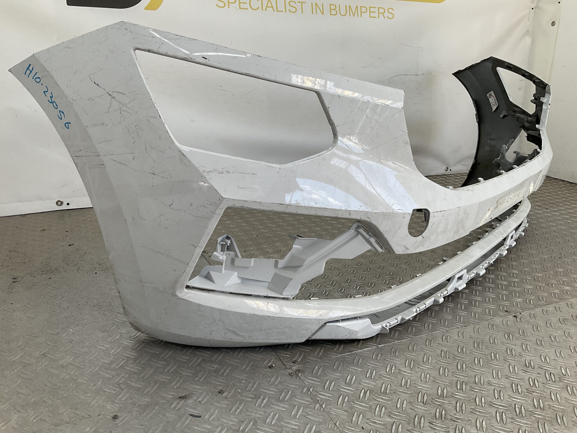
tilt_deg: -18.9
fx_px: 483
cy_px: 216
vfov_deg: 48.2
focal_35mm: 29
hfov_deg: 61.7
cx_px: 288
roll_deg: -3.4
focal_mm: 3
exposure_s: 1/294
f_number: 1.8
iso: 16
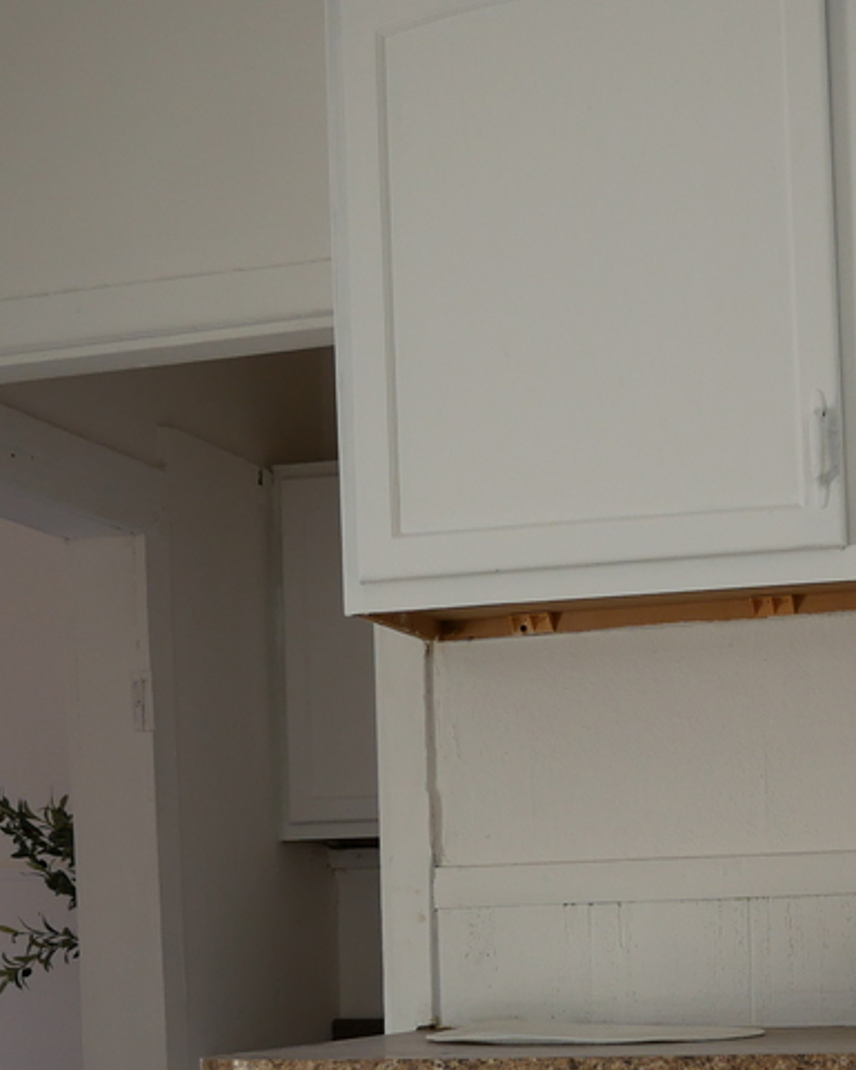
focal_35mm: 70
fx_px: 2216
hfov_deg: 21.4
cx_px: 760
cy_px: 908
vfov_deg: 26.5
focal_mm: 12
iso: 200
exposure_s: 1/60
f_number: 3.5
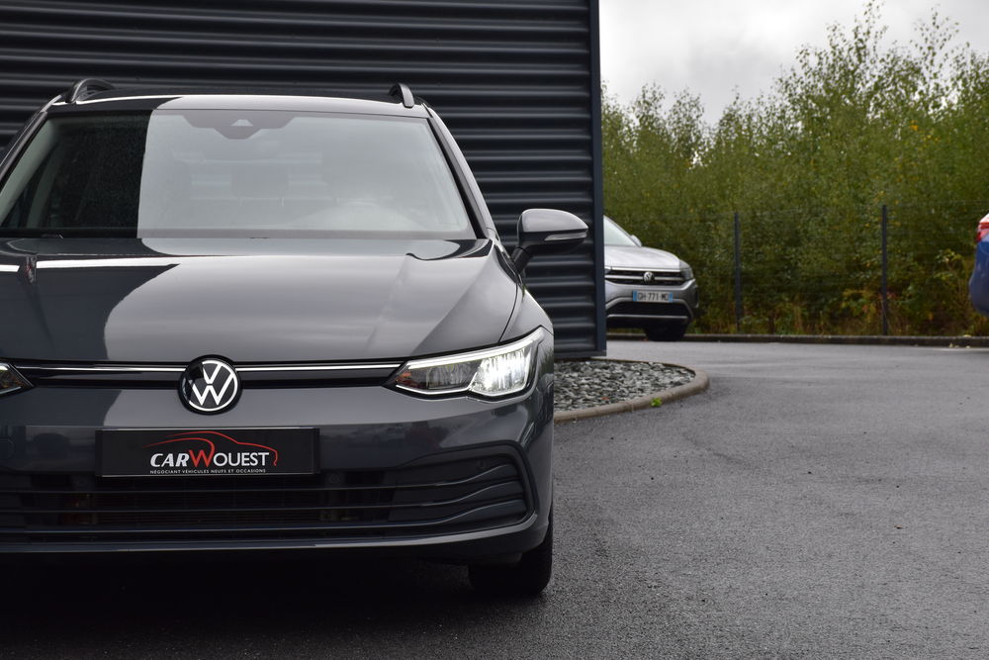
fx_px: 2720
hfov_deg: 20.6
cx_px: 494
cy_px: 330
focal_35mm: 99
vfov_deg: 13.8
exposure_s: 1/250
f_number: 10
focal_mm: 66
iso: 400
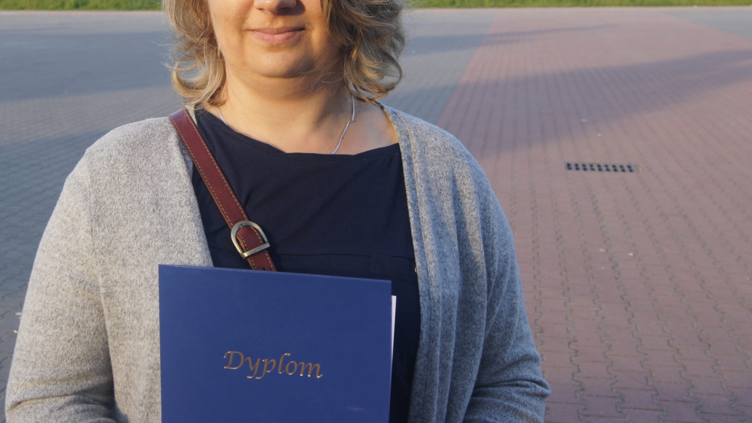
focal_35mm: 54
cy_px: 108
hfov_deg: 38.3
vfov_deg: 22.0
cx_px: 284
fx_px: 1077
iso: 200
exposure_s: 1/125
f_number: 7.1
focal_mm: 26
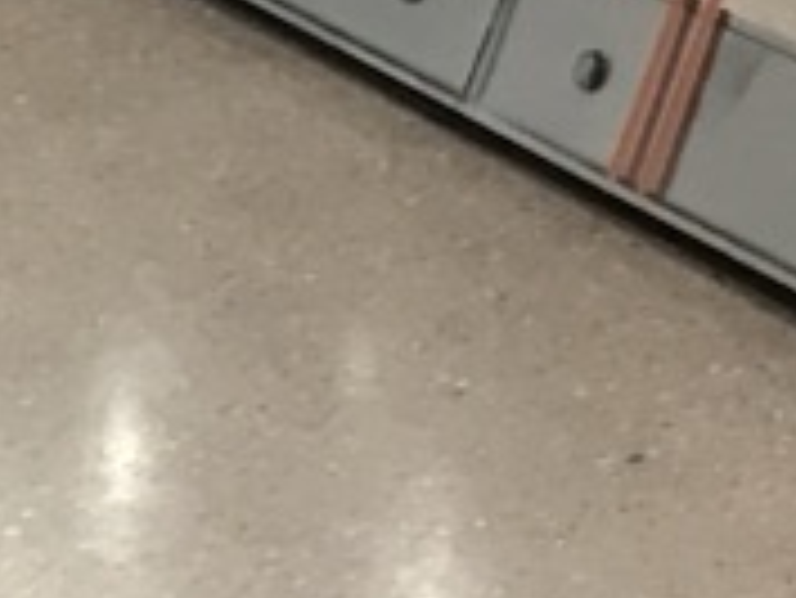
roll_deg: +1.8
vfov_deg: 6.3
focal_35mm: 221
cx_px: 1668
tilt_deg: -2.6
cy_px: -1012
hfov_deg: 8.4
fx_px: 5085
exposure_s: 1/12
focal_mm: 3.99
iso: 100
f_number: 1.8
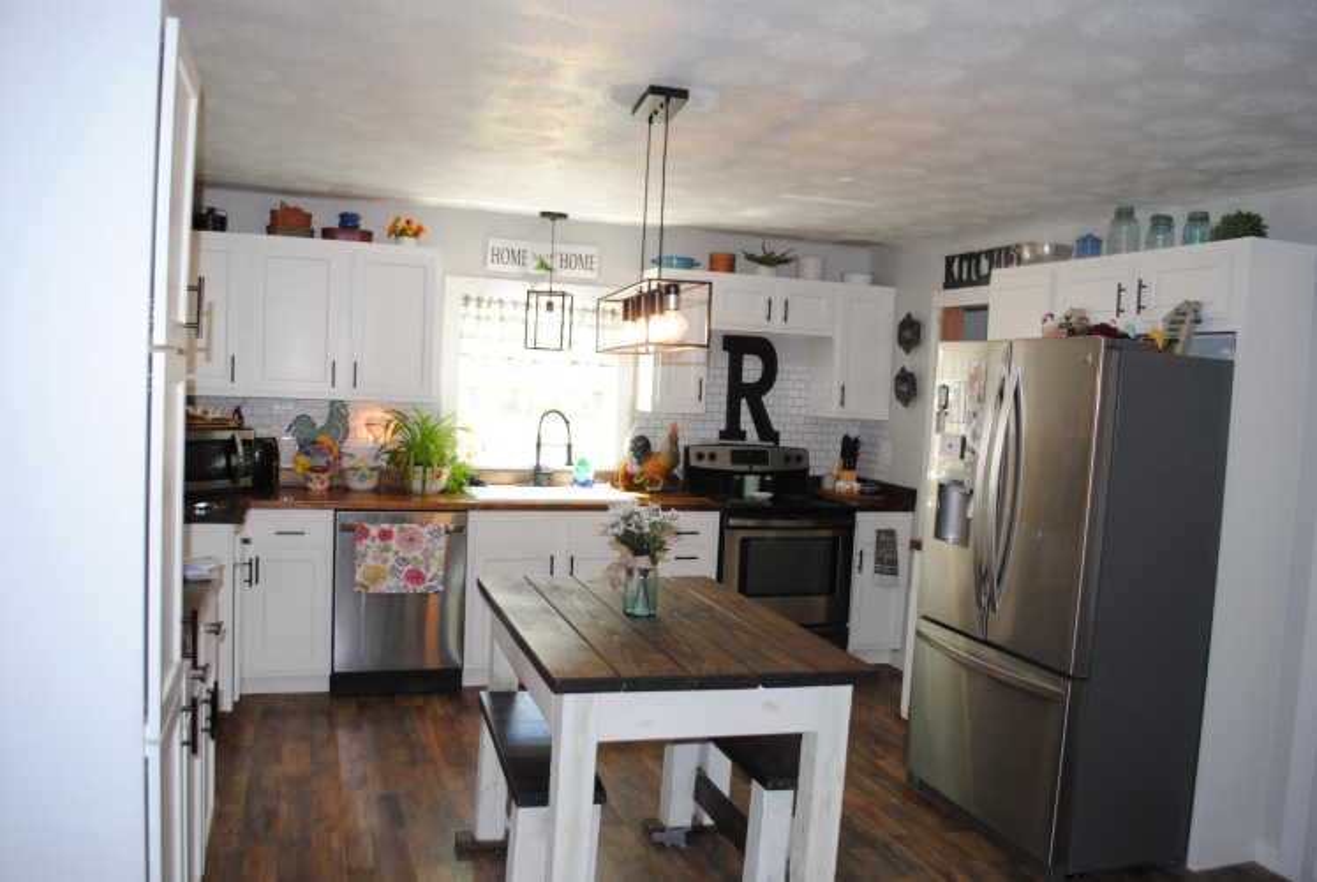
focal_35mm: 27
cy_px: 441
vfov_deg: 48.0
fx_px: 989
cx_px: 658
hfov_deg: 67.3
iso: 400
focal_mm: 18
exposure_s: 1/60
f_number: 4
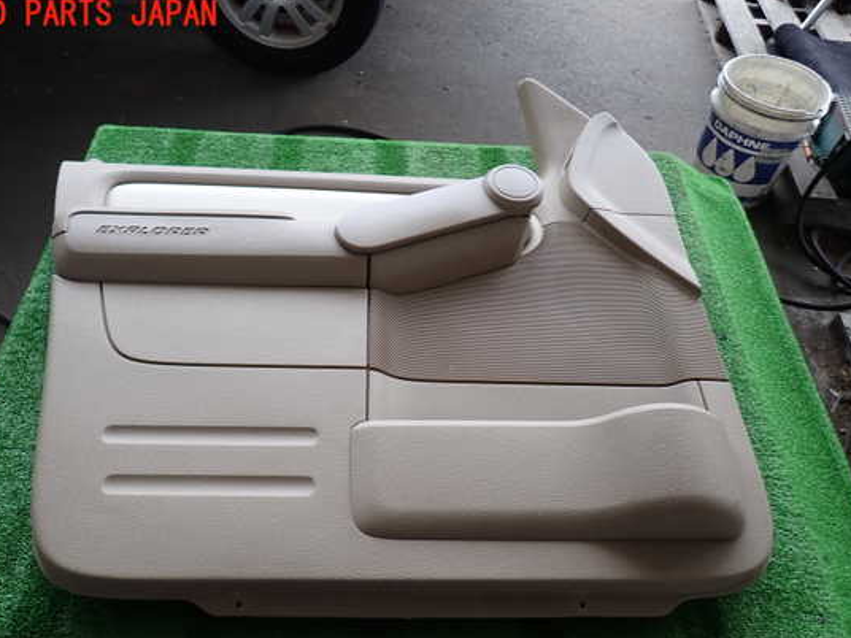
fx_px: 688
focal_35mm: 28
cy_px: 352
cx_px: 405
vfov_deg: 49.7
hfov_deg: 63.4
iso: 100
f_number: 2
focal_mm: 4.5
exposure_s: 1/80
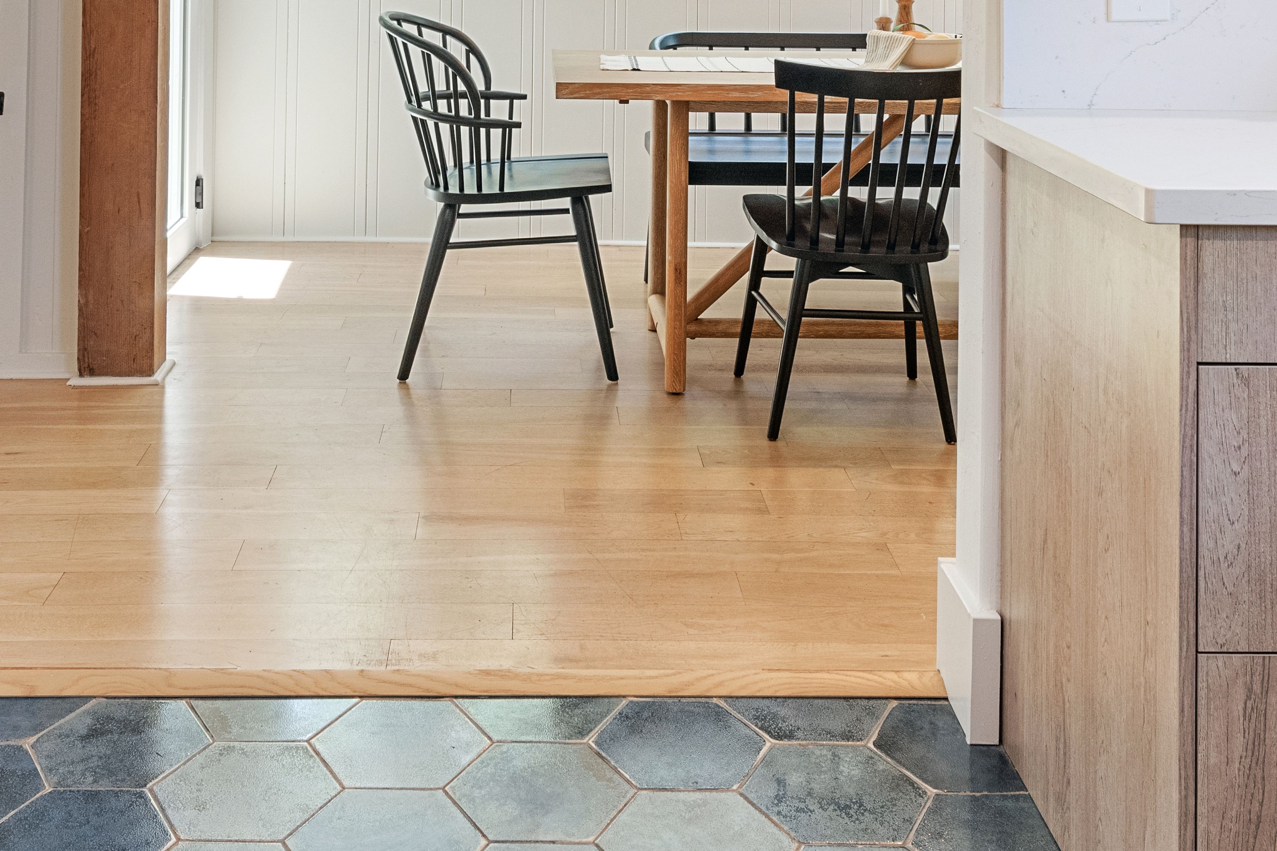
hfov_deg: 43.4
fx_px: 1596
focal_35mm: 45
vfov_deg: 27.5
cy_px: -73
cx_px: 504
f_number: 10
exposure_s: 1/10
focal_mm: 17
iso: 500
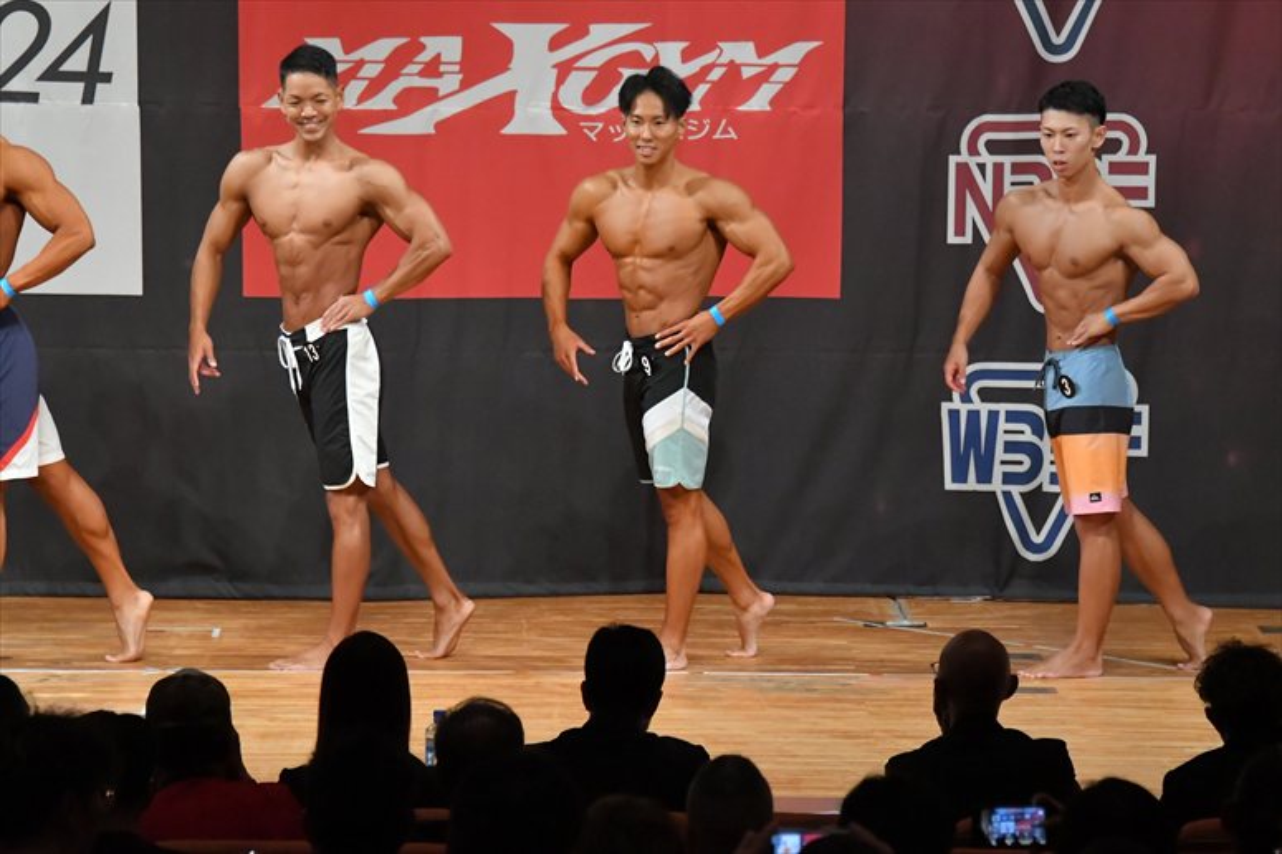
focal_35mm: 225
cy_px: 427
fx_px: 8009
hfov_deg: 9.2
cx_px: 641
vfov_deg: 6.1
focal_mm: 150
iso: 8000
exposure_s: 1/400
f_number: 5.6
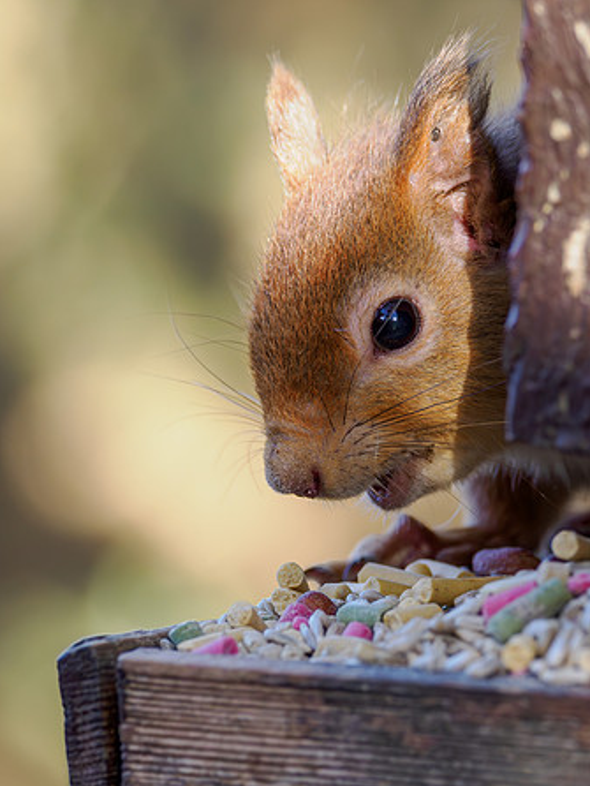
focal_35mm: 919
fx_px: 20865
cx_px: 308
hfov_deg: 1.6
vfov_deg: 2.2
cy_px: 375
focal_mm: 300
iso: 1250
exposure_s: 1/1000
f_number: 4
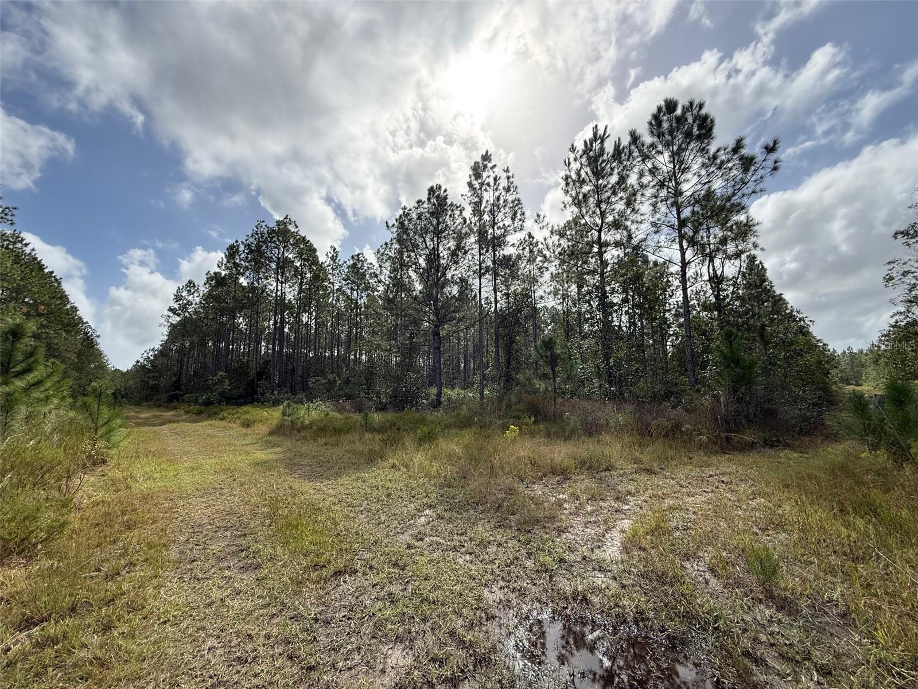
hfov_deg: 102.1
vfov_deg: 85.7
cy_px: 344
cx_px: 459
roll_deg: +2.5
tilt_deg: +8.6
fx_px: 371
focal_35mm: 14
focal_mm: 2.22
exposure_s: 1/1901
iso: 64
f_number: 2.2
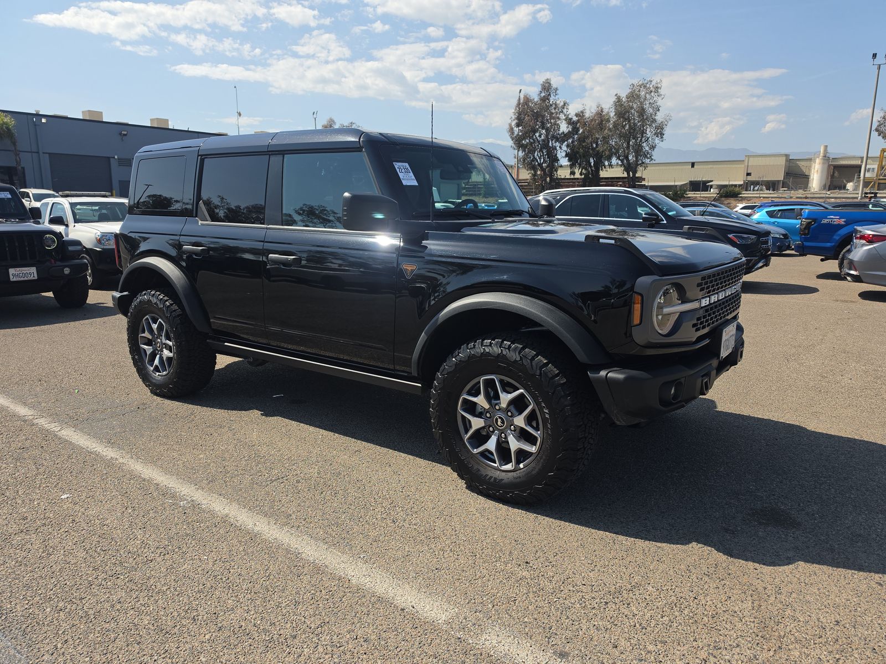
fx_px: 589
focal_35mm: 23
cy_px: 332
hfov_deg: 73.9
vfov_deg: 58.9
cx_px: 443
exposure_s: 1/863
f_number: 1.4
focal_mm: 6.5
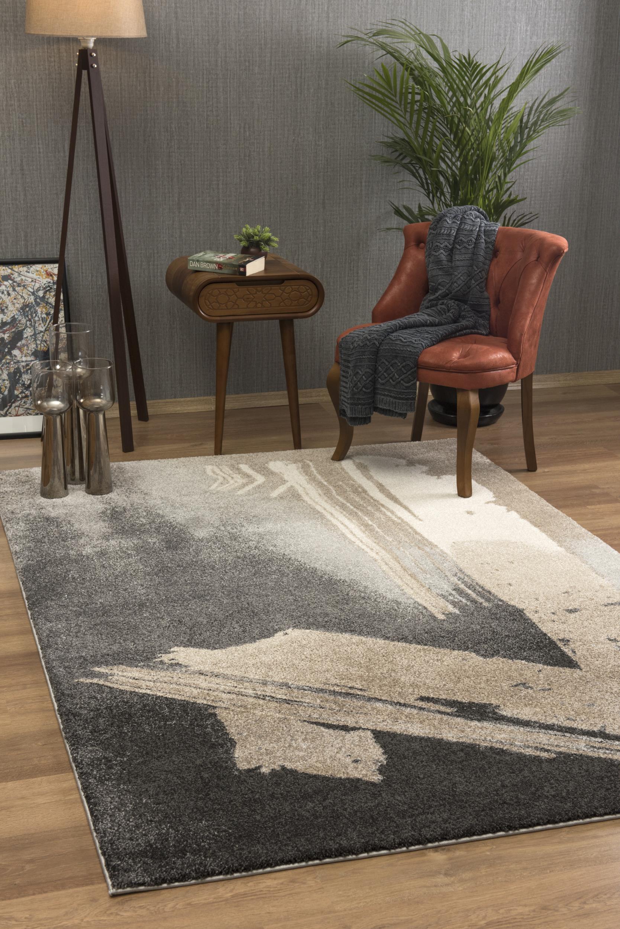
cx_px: 310
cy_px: 464
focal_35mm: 56
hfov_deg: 24.2
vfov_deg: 35.6
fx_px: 1446
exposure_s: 1/125
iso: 400
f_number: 9
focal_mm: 56
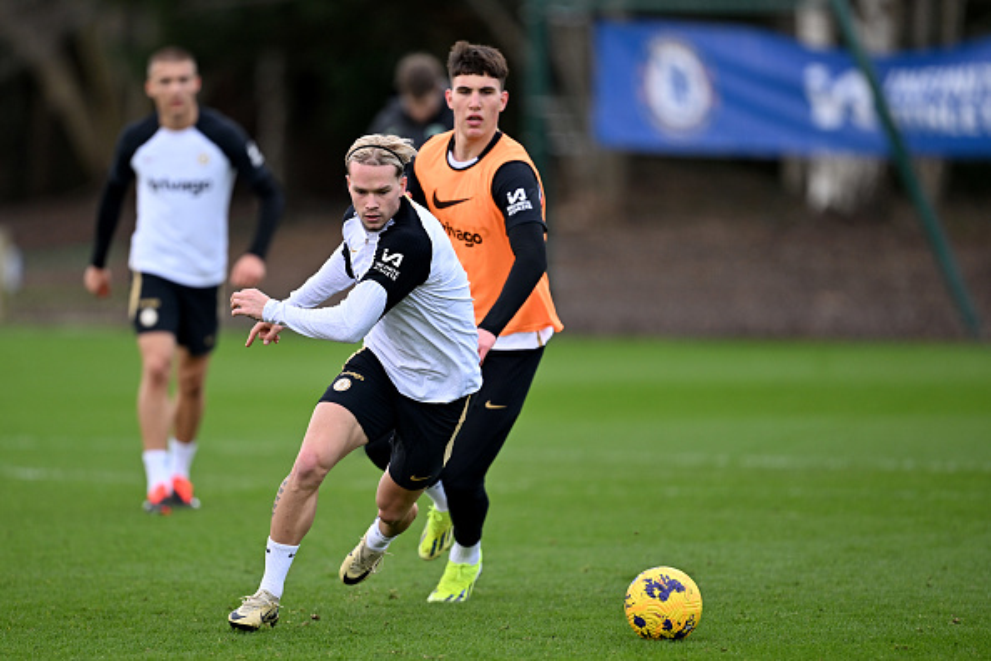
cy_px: 330
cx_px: 496
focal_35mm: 400
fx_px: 11010
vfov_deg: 3.4
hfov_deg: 5.2
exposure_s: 1/3200
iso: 800
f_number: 2.8
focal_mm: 400
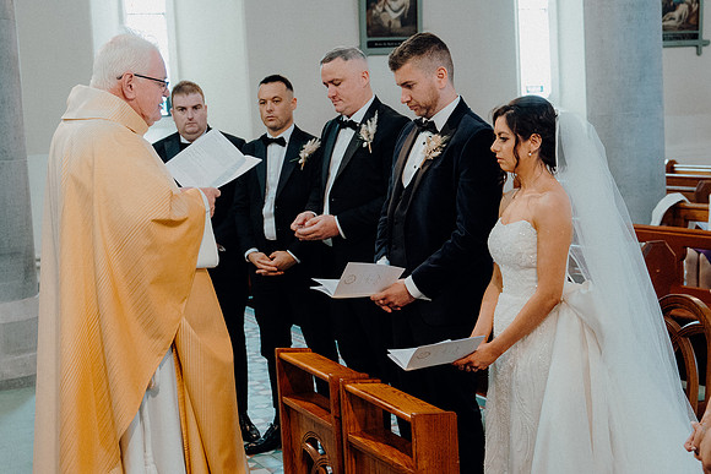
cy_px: 237
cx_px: 356
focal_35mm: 58
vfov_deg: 23.4
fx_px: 1146
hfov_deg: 34.5
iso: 3200
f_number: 3.5
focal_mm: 39
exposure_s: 1/160
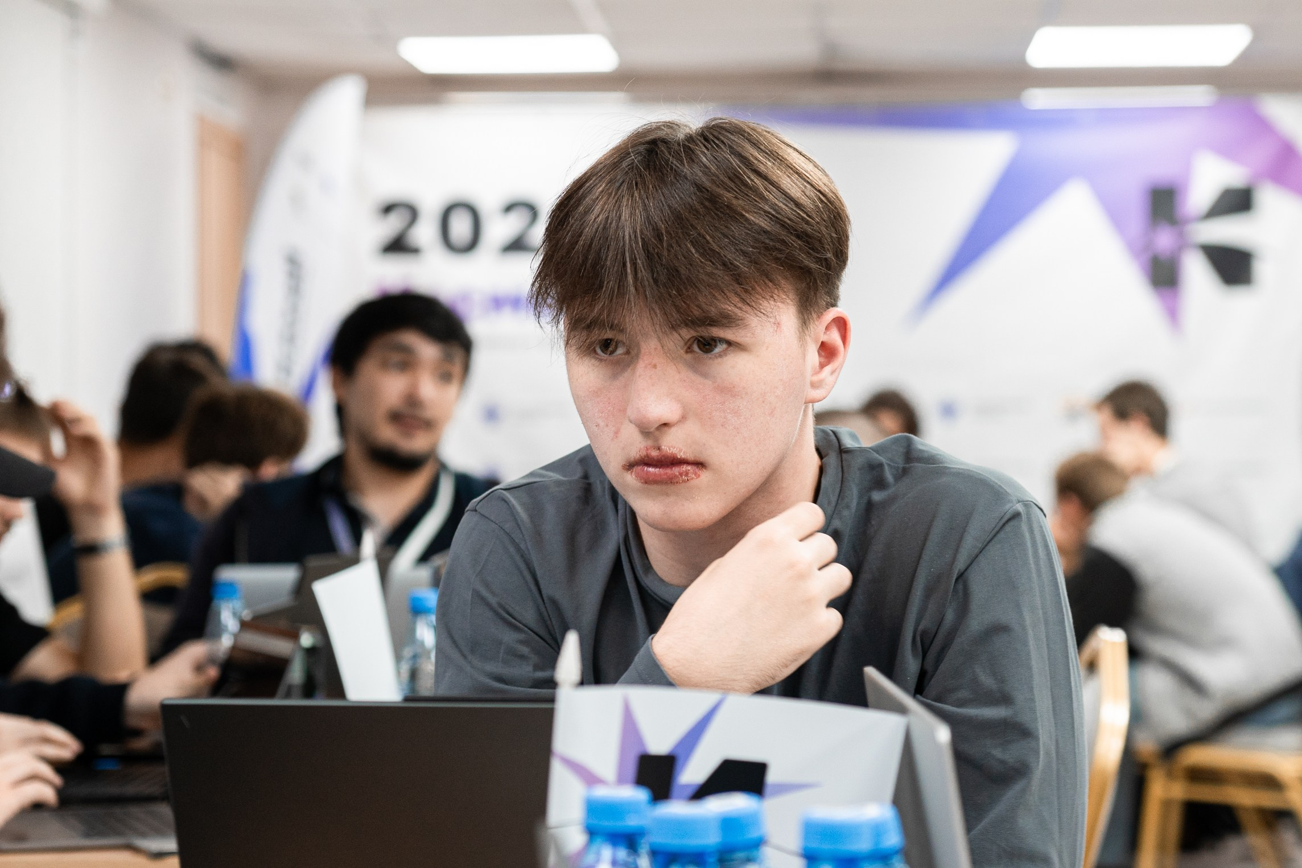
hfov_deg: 23.3
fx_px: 3158
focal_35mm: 87
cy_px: 434
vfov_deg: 15.6
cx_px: 669
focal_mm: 54.7
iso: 640
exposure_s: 1/125
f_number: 2.8
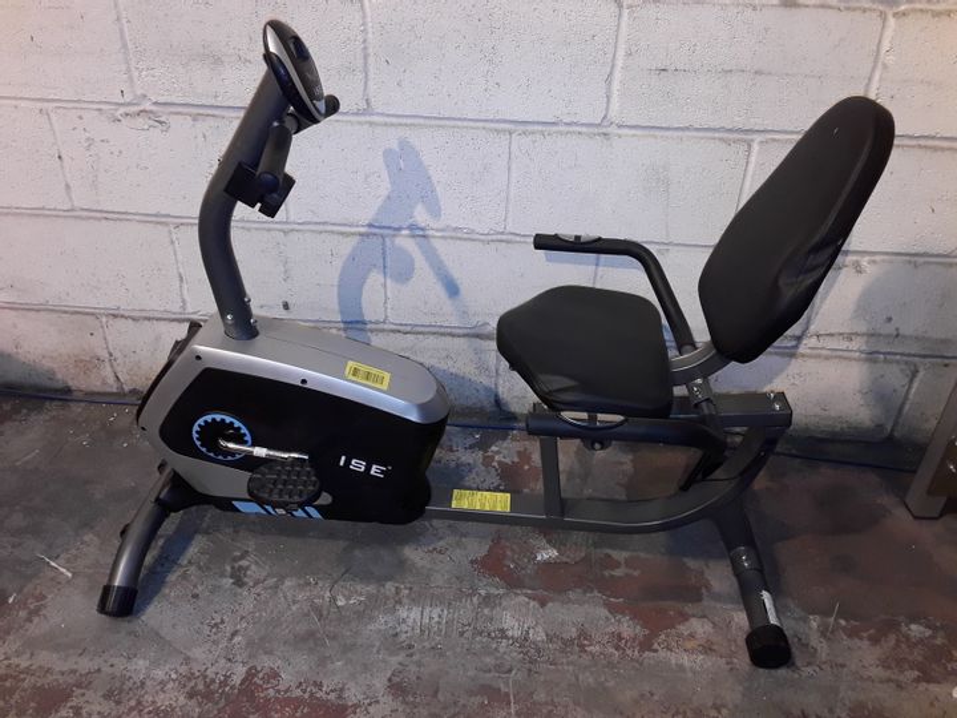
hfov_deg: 65.3
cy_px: 359
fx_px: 746
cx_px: 478
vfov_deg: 51.4
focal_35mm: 27
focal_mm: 2.91
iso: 50
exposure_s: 1/33
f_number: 1.9
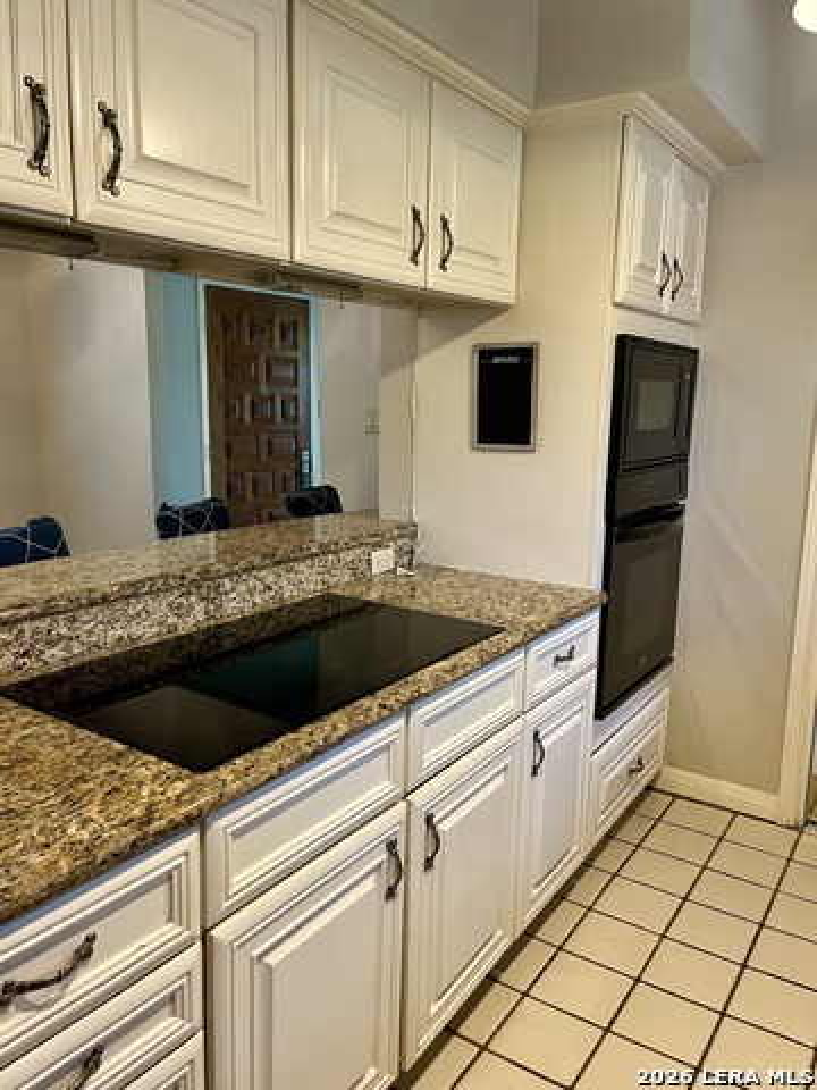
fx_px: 818
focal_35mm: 26
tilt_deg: -11.4
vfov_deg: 67.3
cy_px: 545
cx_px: 408
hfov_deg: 53.1
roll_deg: +0.6
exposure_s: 1/60
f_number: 1.6
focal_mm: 5.1
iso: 160
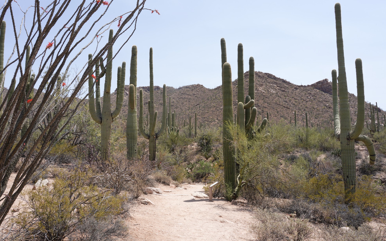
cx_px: 192
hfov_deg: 64.6
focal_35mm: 29
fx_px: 305
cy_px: 114
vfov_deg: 43.1
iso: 100
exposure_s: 1/80
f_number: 20
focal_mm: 28
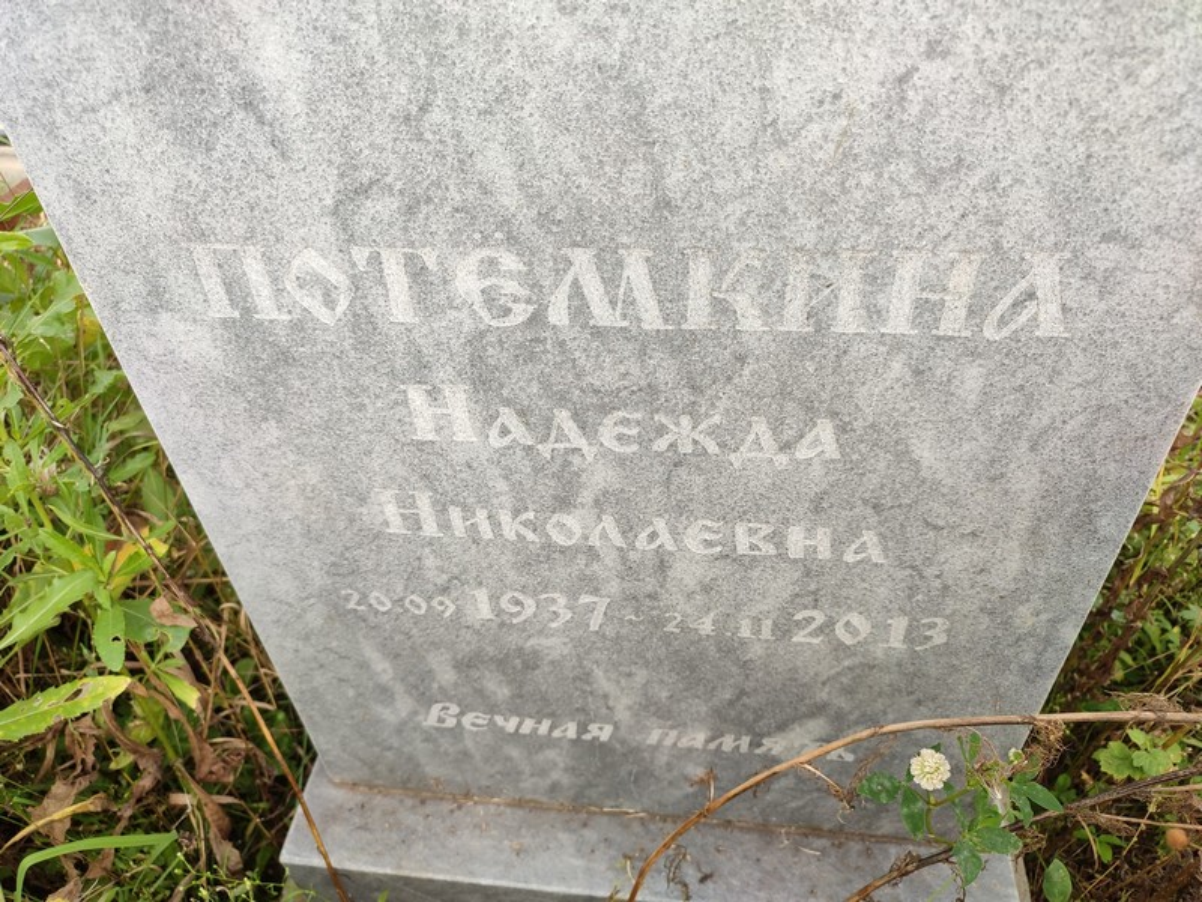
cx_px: 601
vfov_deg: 54.9
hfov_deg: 69.4
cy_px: 451
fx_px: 868
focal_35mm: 25
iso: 52
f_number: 1.9
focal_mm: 6.04
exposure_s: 1/100
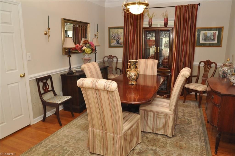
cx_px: 118
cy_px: 78
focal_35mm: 44
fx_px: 283
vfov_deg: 30.7
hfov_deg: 45.0
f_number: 6.3
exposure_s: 1/60
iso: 1250
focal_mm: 29
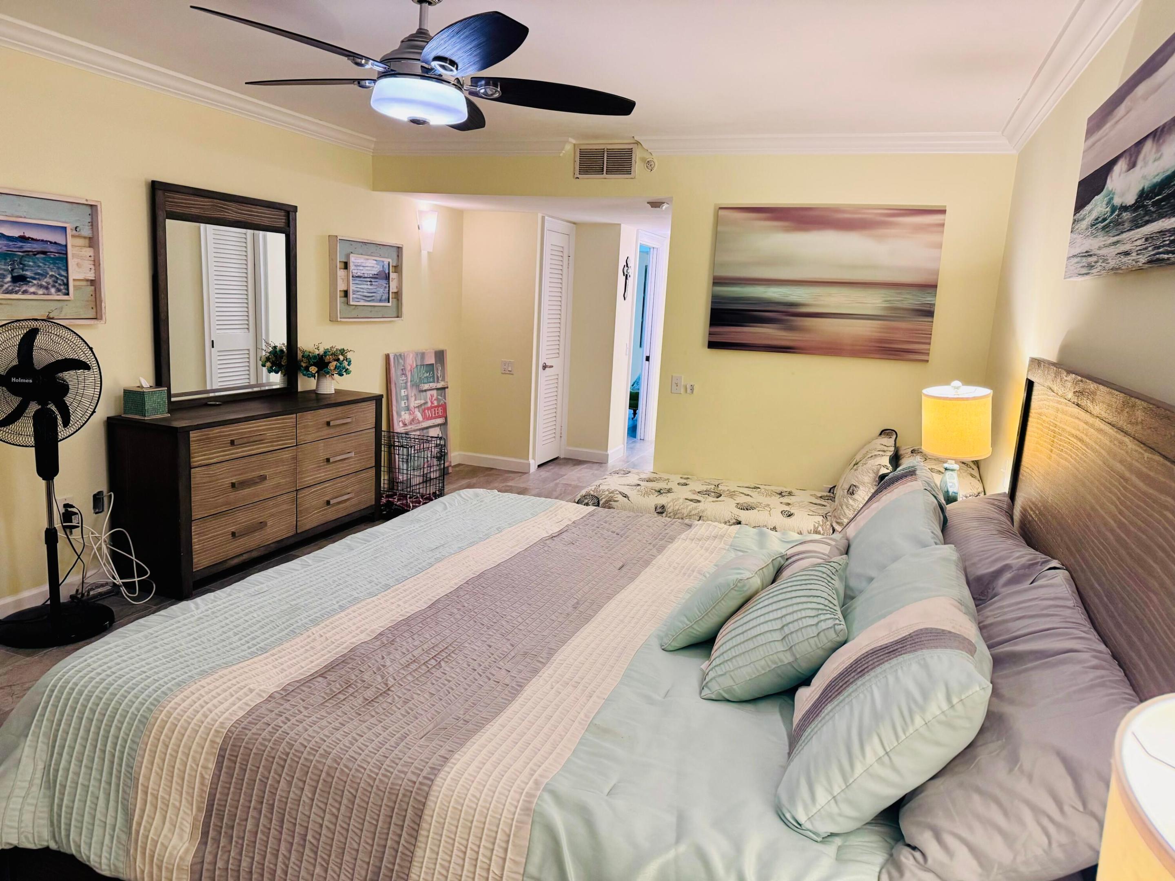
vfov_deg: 56.8
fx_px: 815
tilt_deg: -12.1
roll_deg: -2.7
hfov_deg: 71.6
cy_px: 440
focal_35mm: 24
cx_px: 588
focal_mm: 6.86
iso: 320
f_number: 1.78
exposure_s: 1/60
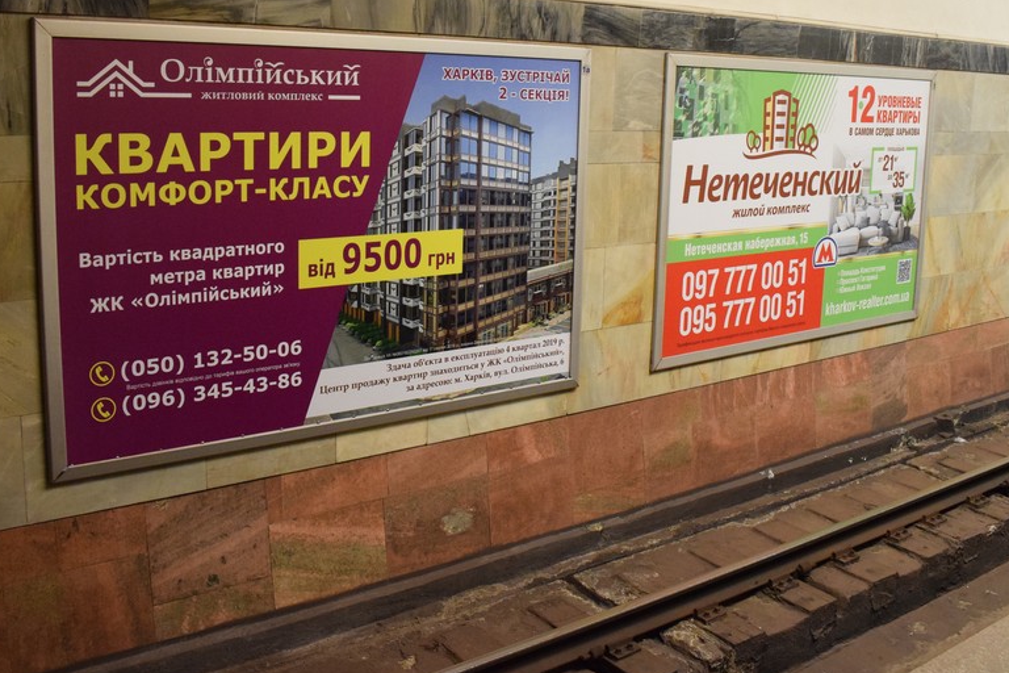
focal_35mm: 36
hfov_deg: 53.1
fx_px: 1009
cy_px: 235
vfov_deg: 36.6
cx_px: 528
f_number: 6.3
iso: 3200
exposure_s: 1/30
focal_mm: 18
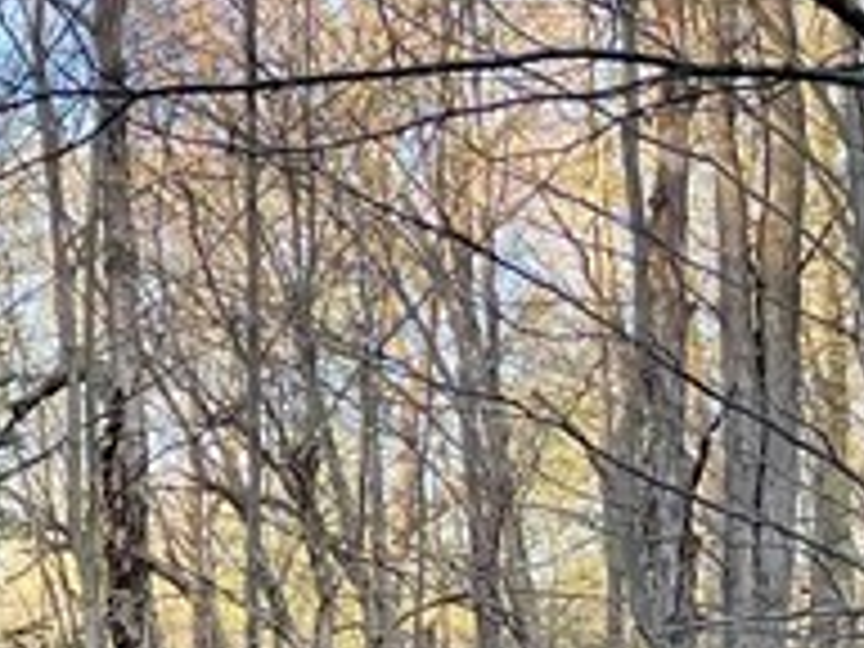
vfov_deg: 10.6
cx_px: -495
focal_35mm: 139
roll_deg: +0.2
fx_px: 3469
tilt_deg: +1.8
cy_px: 630
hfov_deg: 13.3
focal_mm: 5.1
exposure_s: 1/220
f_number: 1.6
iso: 40
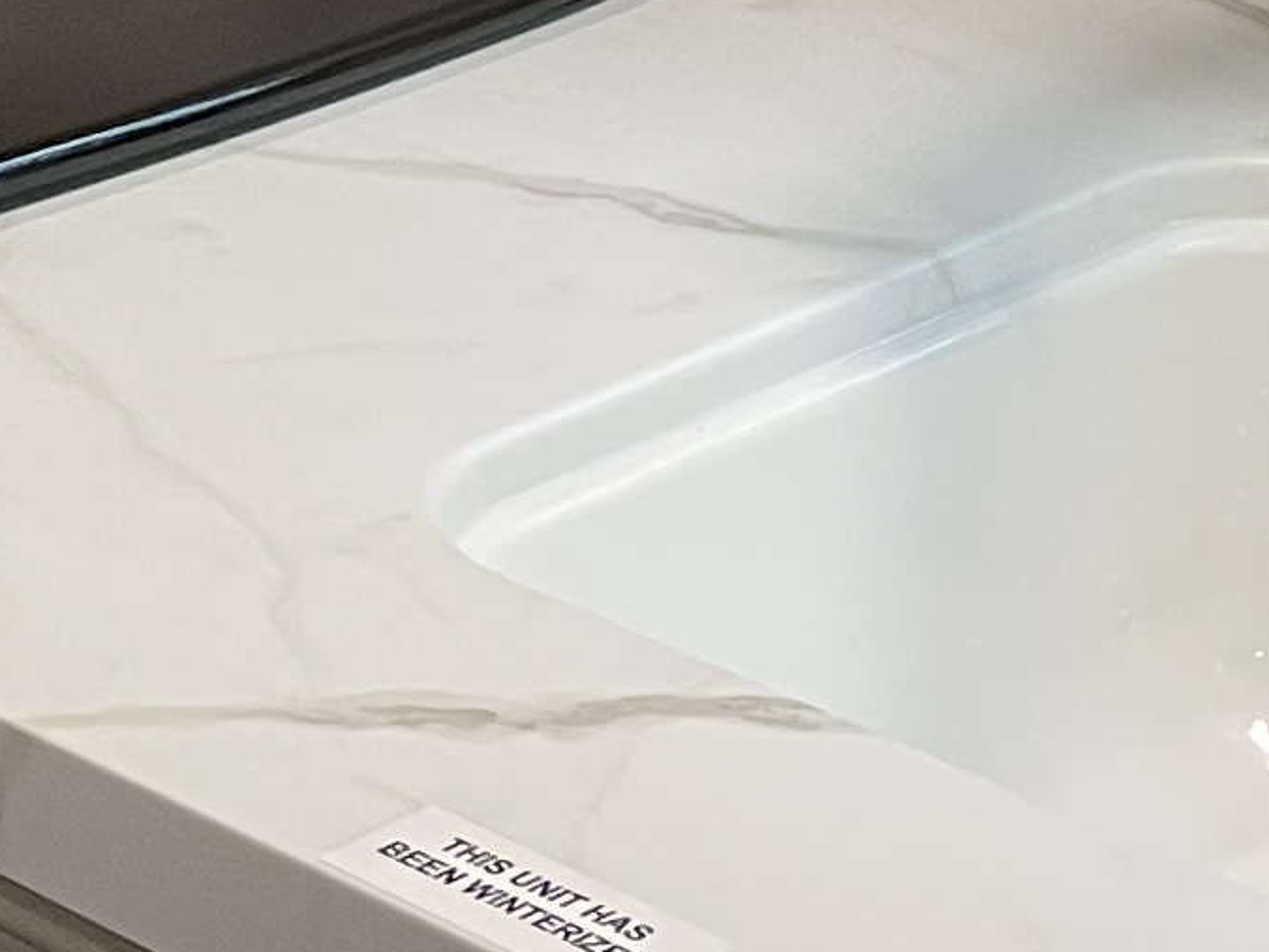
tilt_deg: -3.1
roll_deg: +0.8
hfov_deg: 12.6
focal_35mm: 155
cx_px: -9
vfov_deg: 8.6
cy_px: -1468
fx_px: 5682
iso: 125
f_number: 1.6
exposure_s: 1/67
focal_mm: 4.2
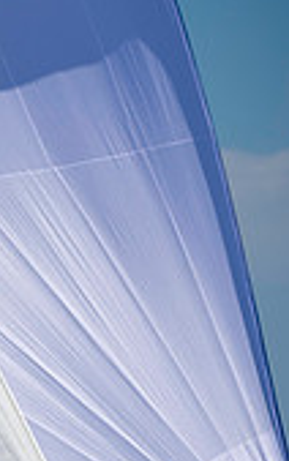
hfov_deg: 2.6
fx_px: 6360
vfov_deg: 4.1
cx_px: -455
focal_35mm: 506
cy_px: 499
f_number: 5.6
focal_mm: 145
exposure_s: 1/2500
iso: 320
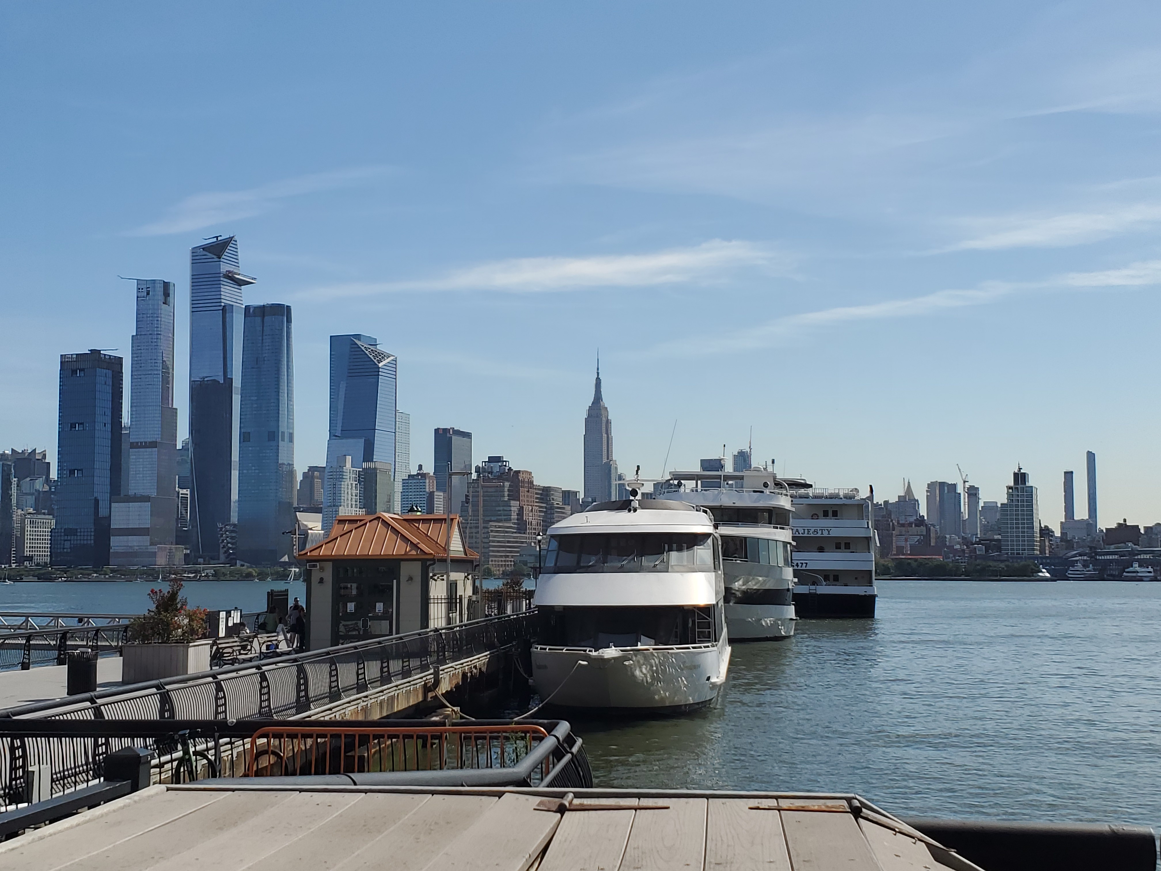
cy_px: 436
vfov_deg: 53.1
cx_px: 580
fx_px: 872
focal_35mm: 26
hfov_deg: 67.3
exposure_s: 1/2548
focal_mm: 4.3
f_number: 2.4
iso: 50
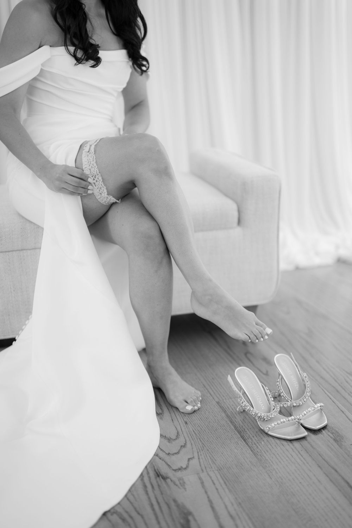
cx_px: 176
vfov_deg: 39.6
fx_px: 733
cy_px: 264
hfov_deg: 27.0
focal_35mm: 50
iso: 125
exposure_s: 1/200
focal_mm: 50
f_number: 1.2
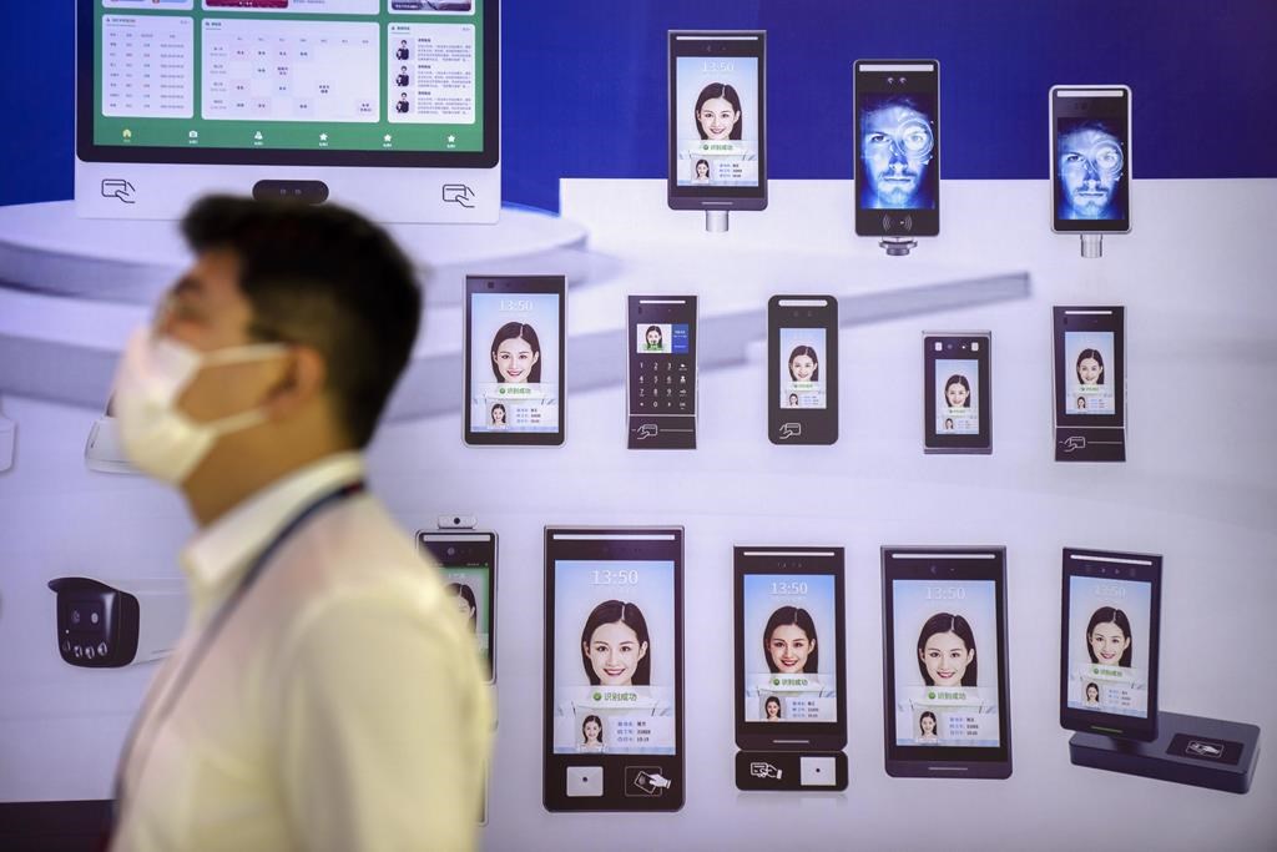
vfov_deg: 19.5
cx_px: 638
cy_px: 426
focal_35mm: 70
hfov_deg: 28.8
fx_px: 2483
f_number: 2.8
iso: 800
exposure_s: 1/640
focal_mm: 70
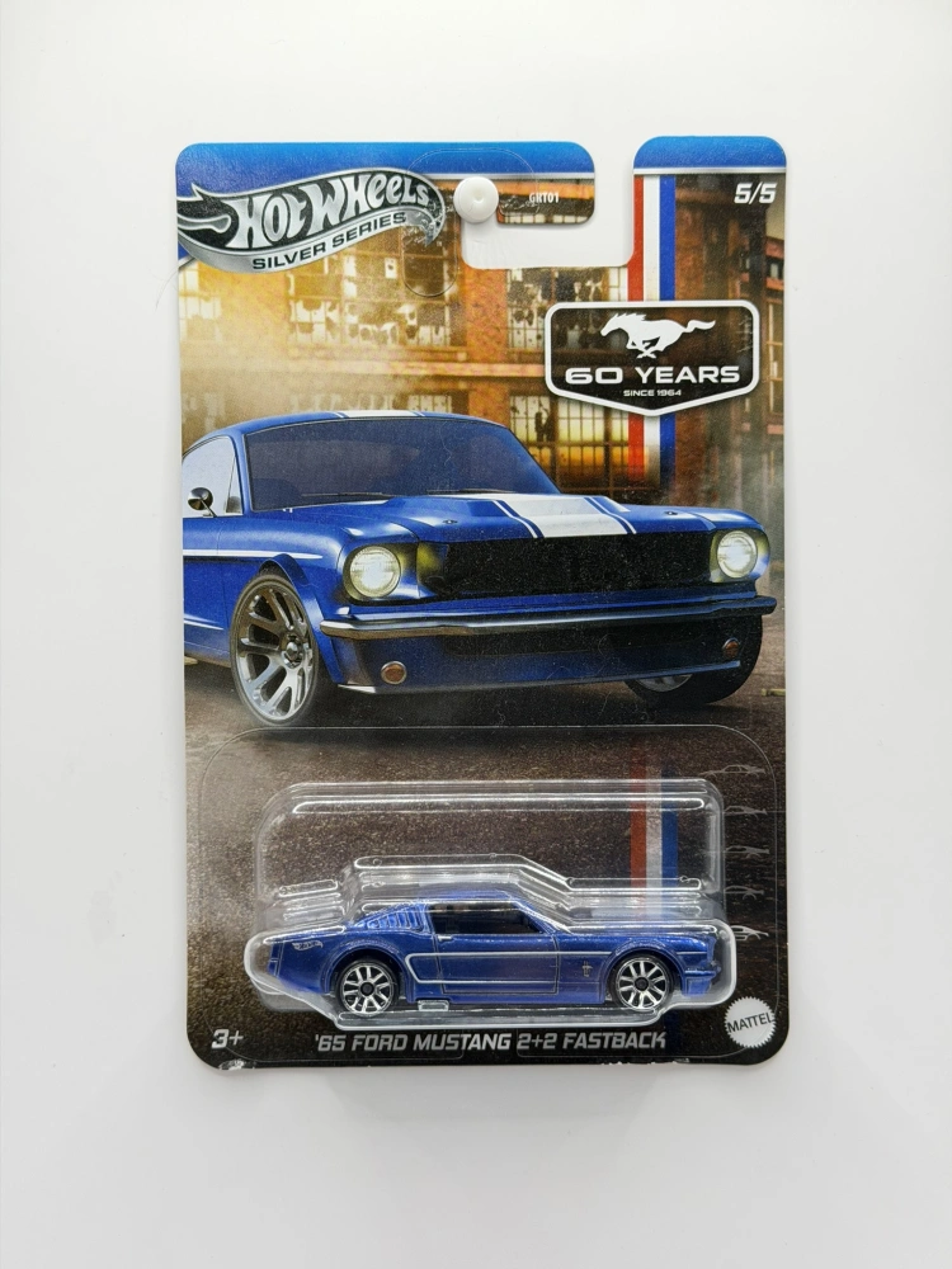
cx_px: 476
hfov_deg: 30.3
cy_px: 634
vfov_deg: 39.7
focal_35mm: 48
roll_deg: -0.8
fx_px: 1760
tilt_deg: -1.7
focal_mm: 6.76
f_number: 1.78
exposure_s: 1/175
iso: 64
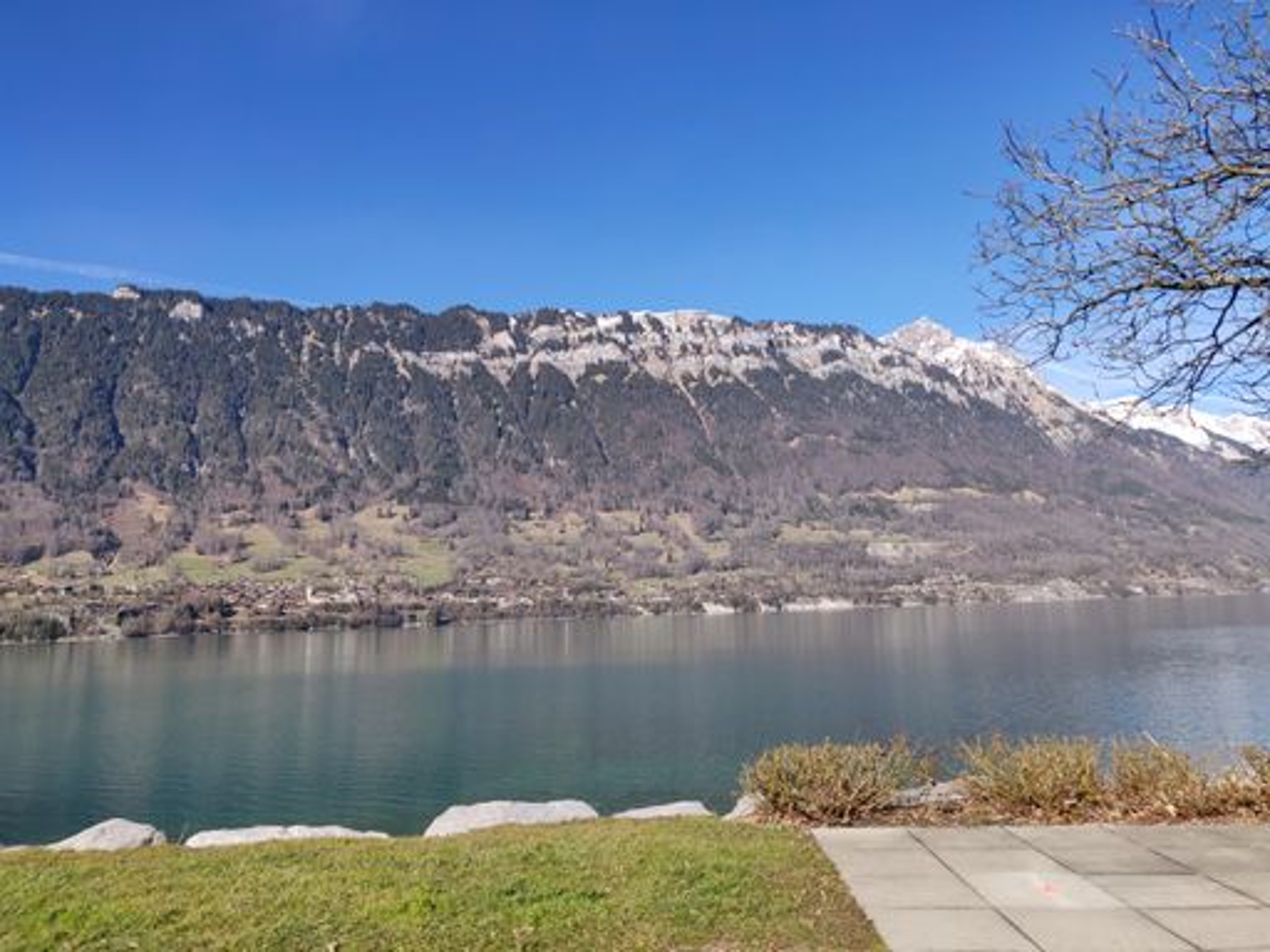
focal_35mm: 25
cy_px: 476
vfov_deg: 54.9
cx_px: 635
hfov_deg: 69.4
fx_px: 917
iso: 100
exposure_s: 1/1275
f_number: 1.7
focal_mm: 4.25
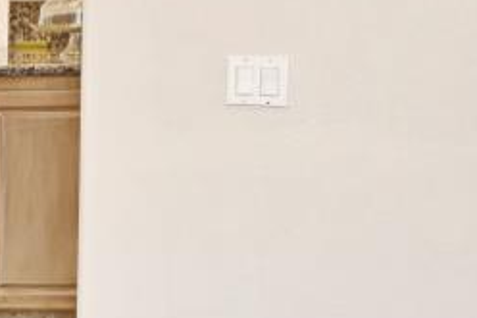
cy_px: 106
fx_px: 1404
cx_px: -919
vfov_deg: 12.9
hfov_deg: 11.6
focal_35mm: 106
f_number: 4
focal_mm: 17.5
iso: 360
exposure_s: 1/60
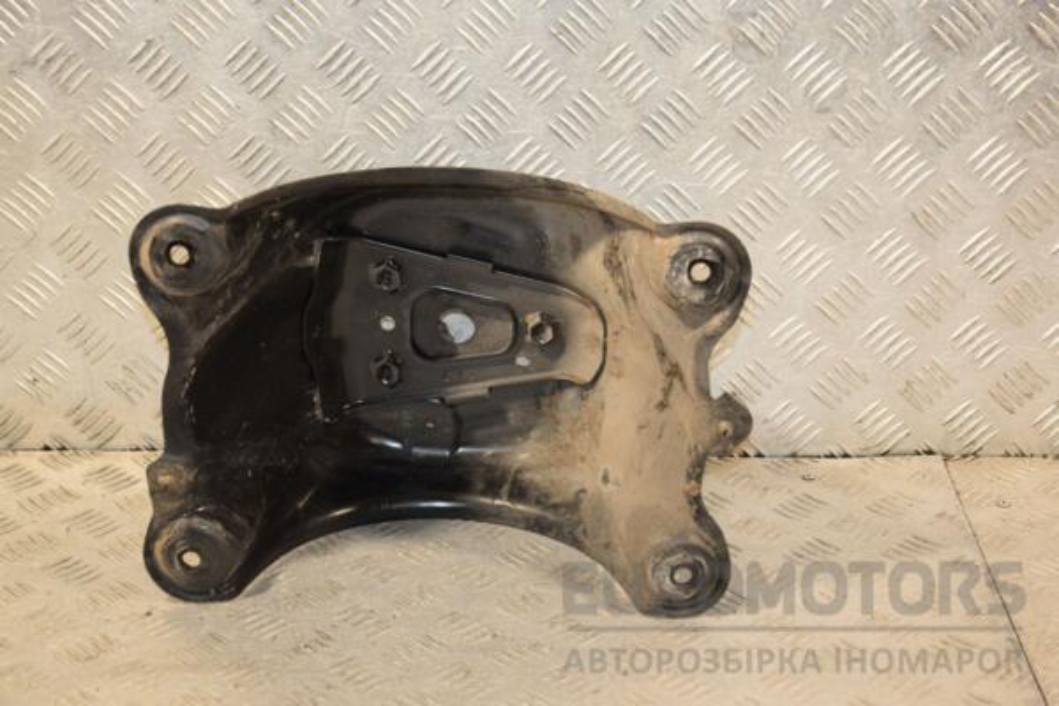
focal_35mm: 72
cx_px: 530
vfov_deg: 18.9
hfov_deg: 28.1
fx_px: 2118
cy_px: 353
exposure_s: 1/160
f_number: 4.8
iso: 800
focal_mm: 48
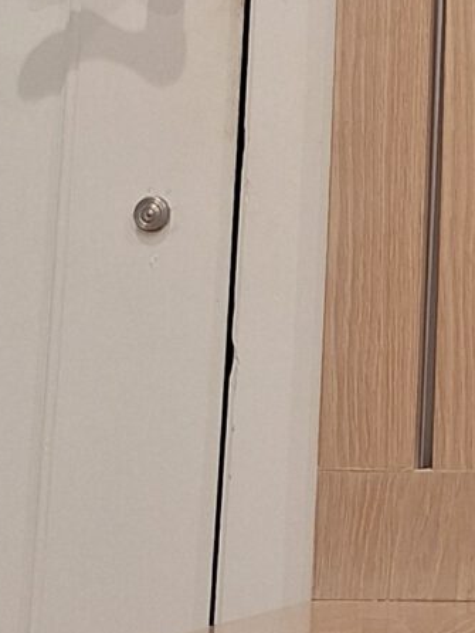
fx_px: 2413
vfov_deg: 14.8
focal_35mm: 132
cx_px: 864
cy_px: 53
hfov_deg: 10.5
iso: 64
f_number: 1.8
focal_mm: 5.54
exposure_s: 1/40
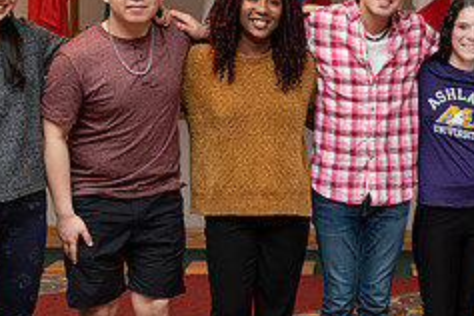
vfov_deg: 14.7
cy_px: 149
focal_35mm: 93
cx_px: 404
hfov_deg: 21.5
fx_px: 1224
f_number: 5.6
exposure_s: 1/200
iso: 2000
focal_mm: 38
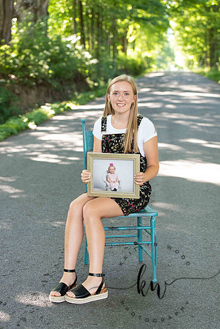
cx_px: 110
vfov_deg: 28.8
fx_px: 642
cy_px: 164
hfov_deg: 19.5
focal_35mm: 70
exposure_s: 1/200
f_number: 3.5
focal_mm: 70
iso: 640
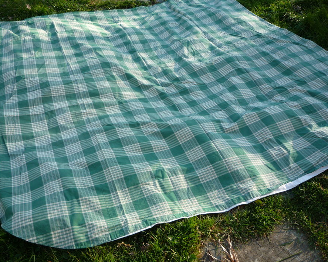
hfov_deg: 54.1
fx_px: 320
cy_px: 135
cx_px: 146
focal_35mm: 33
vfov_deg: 44.6
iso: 100
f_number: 4
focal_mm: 5.2
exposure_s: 1/160
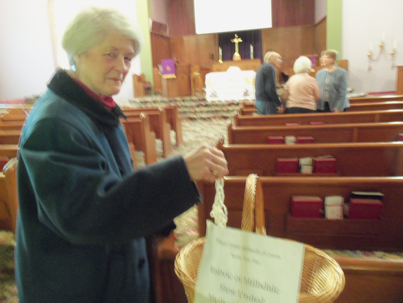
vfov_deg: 48.2
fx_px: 338
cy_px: 152
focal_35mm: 29
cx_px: 202
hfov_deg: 61.7
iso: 400
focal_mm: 5.2
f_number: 3.4
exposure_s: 1/5
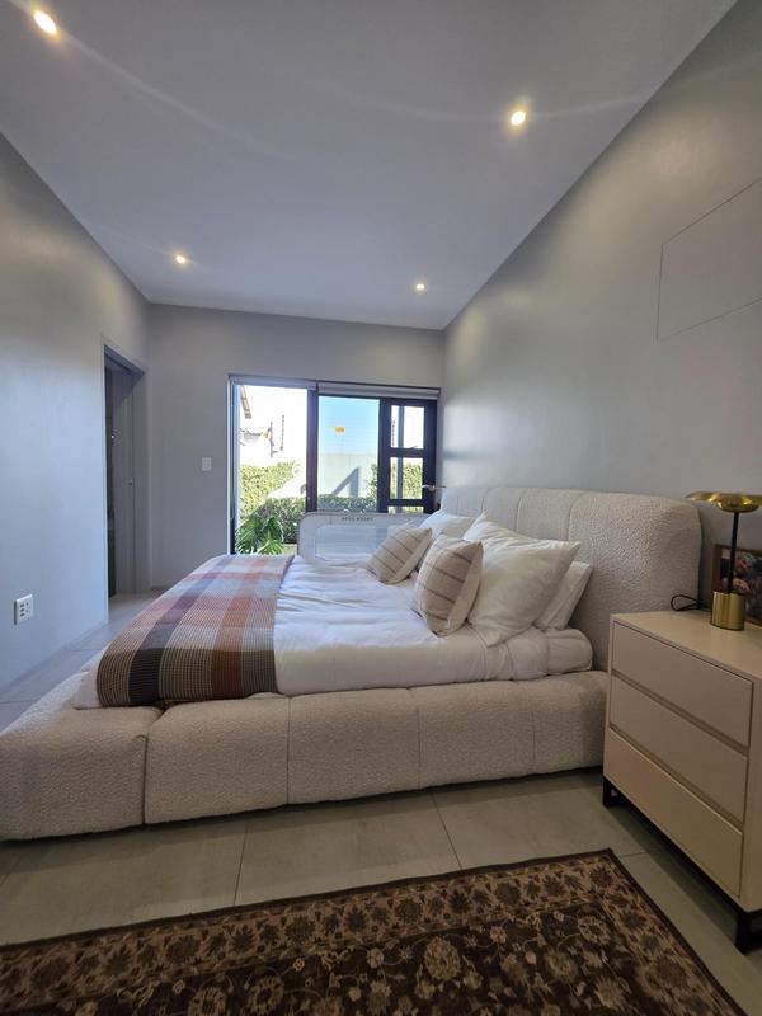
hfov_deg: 89.9
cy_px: 508
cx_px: 381
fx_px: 382
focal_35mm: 13
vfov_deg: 106.2
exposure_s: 1/120
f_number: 1.9
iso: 125
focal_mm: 2.2
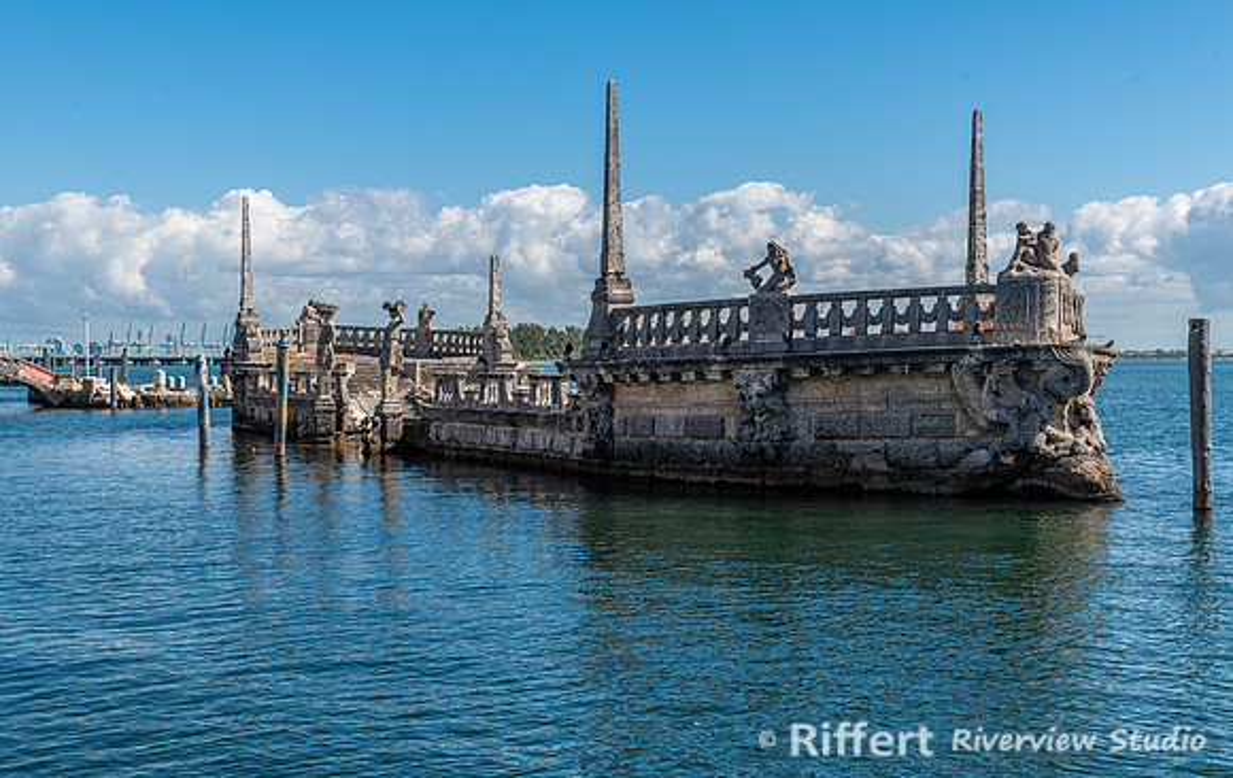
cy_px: 389
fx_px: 1805
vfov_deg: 24.3
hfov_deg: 37.7
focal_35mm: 54
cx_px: 616
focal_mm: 52
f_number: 10
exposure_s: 1/160
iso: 90
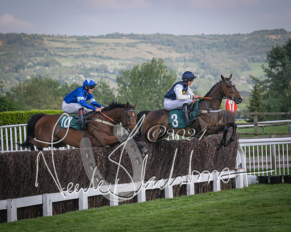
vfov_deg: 9.0
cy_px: 116
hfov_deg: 11.2
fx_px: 1484
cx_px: 133
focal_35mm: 172
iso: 400
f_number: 4
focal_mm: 102
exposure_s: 1/2500
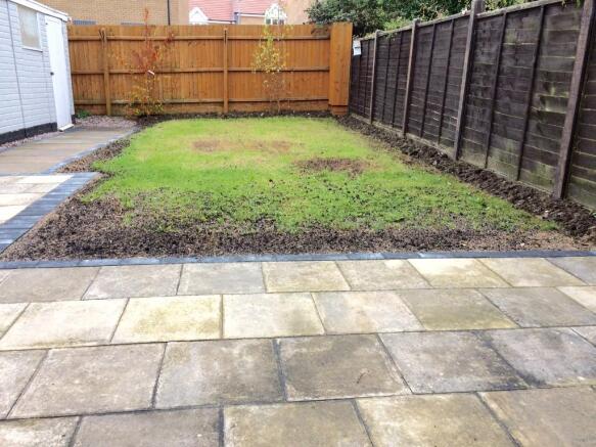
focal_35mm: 29
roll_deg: -0.7
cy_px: 224
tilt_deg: -15.3
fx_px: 499
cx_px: 298
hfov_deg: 61.7
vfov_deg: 48.2
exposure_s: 1/273
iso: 32
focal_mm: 4.15
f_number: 2.2
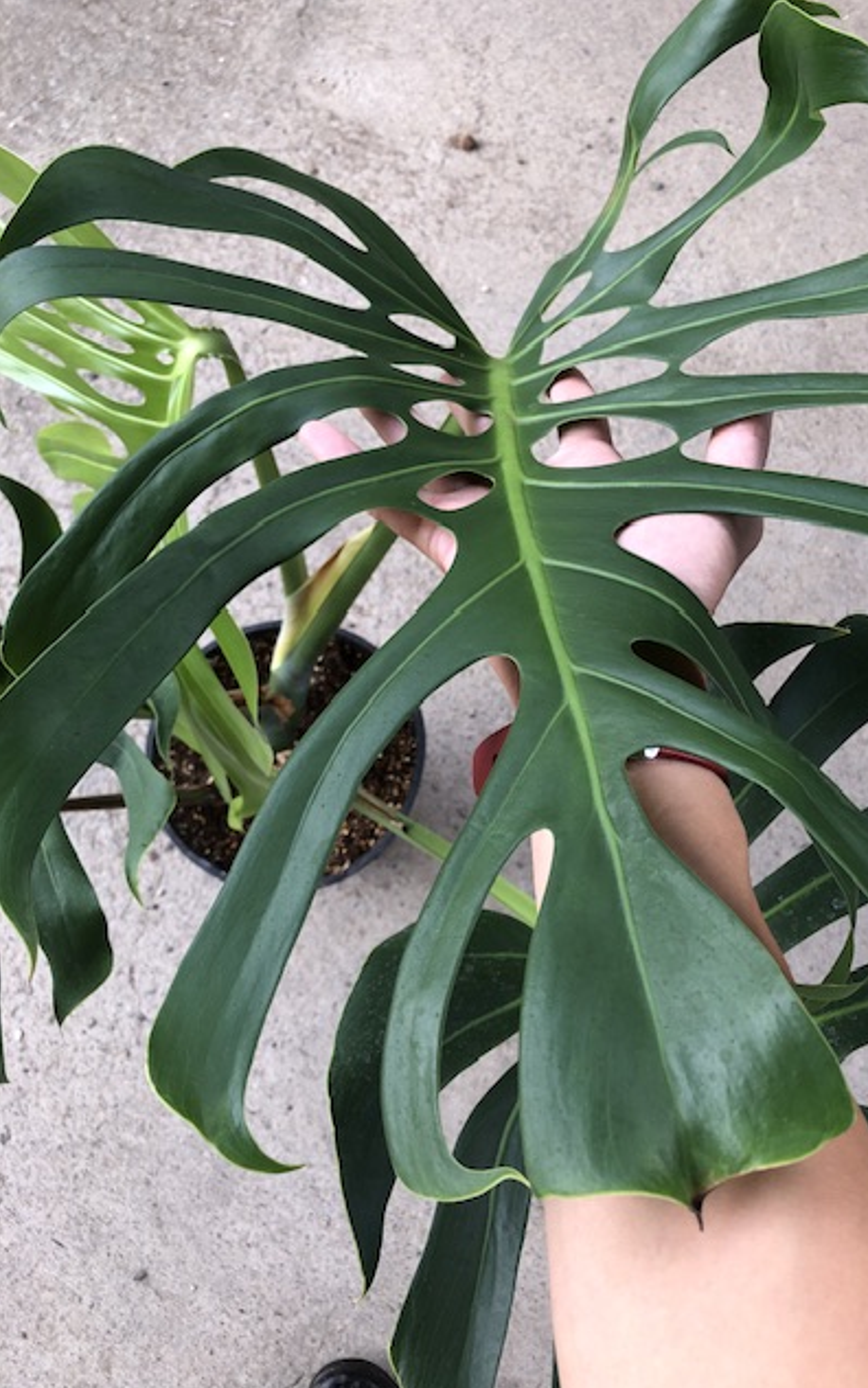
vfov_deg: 62.9
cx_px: 524
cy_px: 699
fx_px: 1135
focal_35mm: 30
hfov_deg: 41.7
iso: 25
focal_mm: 3.99
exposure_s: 1/120
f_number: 1.8
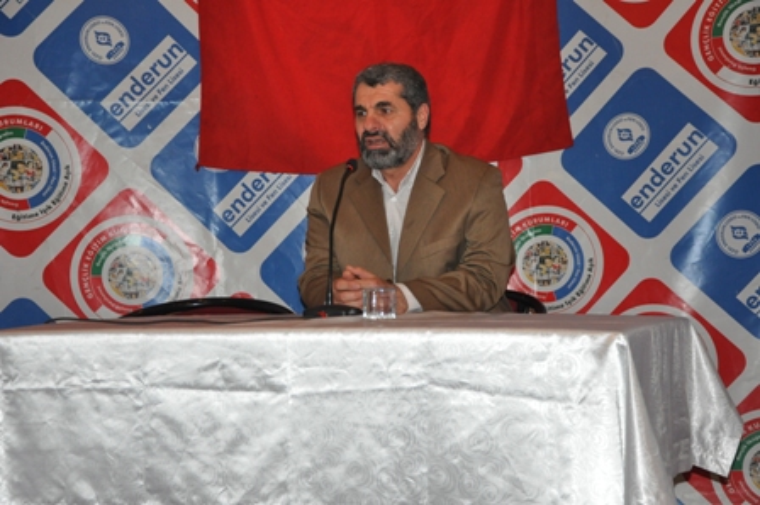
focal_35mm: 68
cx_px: 380
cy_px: 252
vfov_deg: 20.1
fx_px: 1424
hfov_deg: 29.9
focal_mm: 45
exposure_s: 1/60
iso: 800
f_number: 4.8
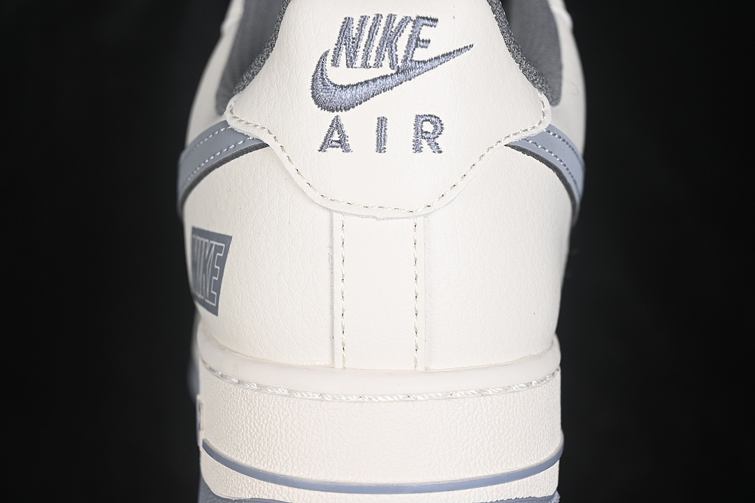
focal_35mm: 75
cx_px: 378
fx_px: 1573
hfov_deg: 27.0
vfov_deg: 18.2
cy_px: 252
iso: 160
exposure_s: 1/80
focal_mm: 50
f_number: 7.1
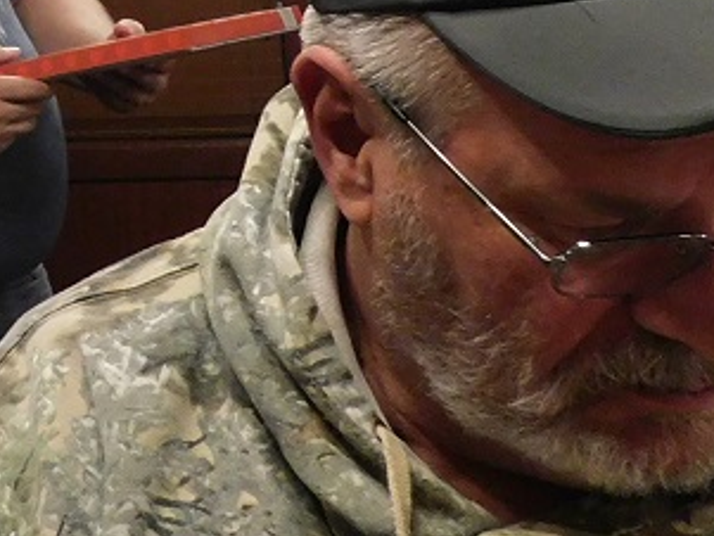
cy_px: -221
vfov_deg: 15.7
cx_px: -436
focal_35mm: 88
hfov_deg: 18.8
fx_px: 1816
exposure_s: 1/30
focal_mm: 4
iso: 400
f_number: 3
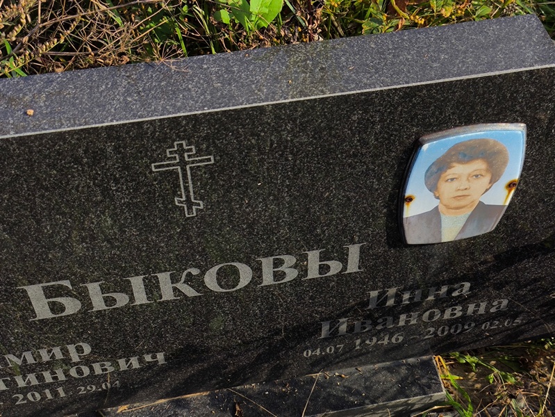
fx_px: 802
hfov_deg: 38.2
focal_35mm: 50
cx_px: 278
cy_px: 208
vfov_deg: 29.1
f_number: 1.7
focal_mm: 4.71
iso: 50
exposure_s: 1/1046
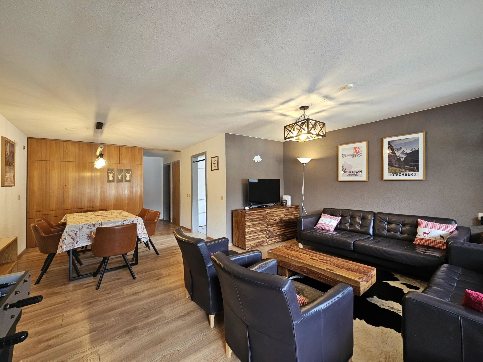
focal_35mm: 13
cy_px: 181
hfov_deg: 106.2
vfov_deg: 89.9
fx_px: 181
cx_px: 242
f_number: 2.2
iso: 125
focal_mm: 2.2
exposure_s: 1/50
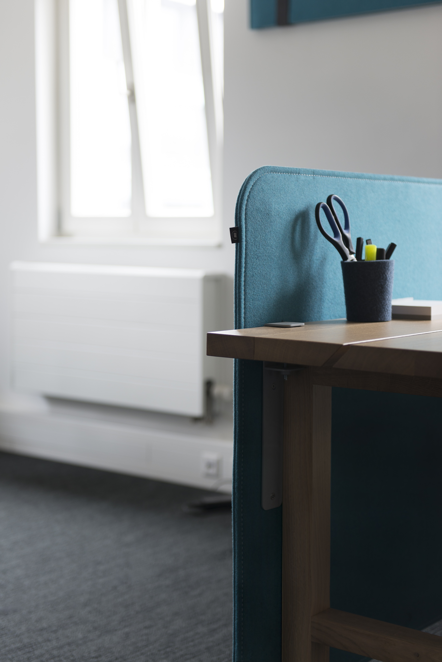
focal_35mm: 62
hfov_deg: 21.9
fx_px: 1141
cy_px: 331
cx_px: 221
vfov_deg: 32.4
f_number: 2.8
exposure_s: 1/60
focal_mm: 62
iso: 200
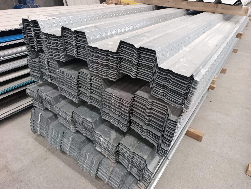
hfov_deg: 73.8
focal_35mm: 23
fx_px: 167
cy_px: 94
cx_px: 126
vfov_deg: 59.0
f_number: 1.6
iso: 1000
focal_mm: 6.14
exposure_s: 1/33.3
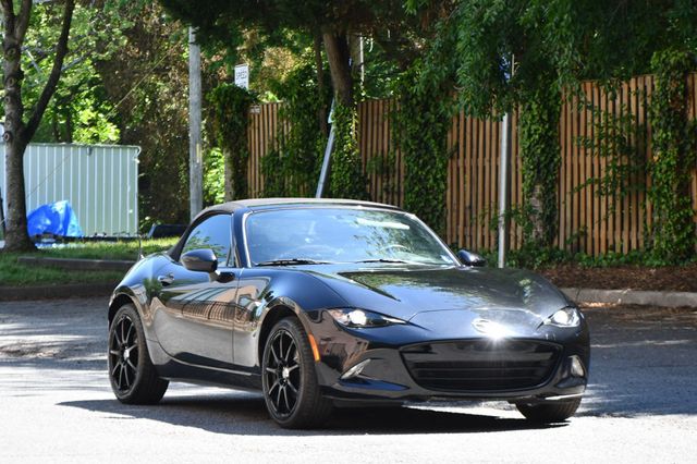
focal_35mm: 153
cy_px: 232
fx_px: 2961
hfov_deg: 13.4
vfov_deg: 9.0
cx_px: 348
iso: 220
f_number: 5.6
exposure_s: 1/250
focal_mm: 102
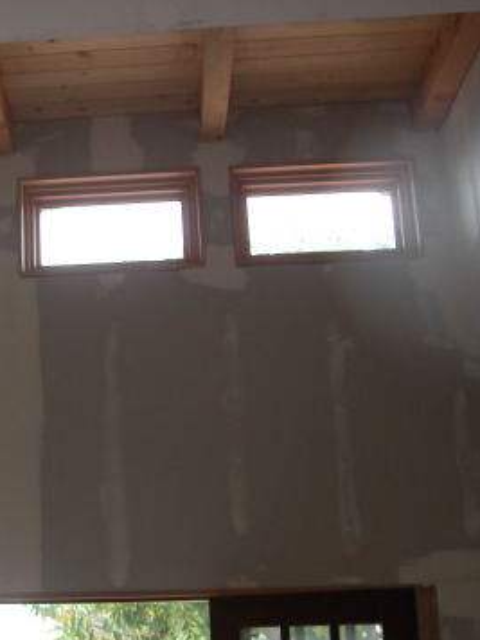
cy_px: 329
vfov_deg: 30.7
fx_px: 1165
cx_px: -32
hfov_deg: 22.2
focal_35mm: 63
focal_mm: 8.9
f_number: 2.8
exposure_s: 1/32.3
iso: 100
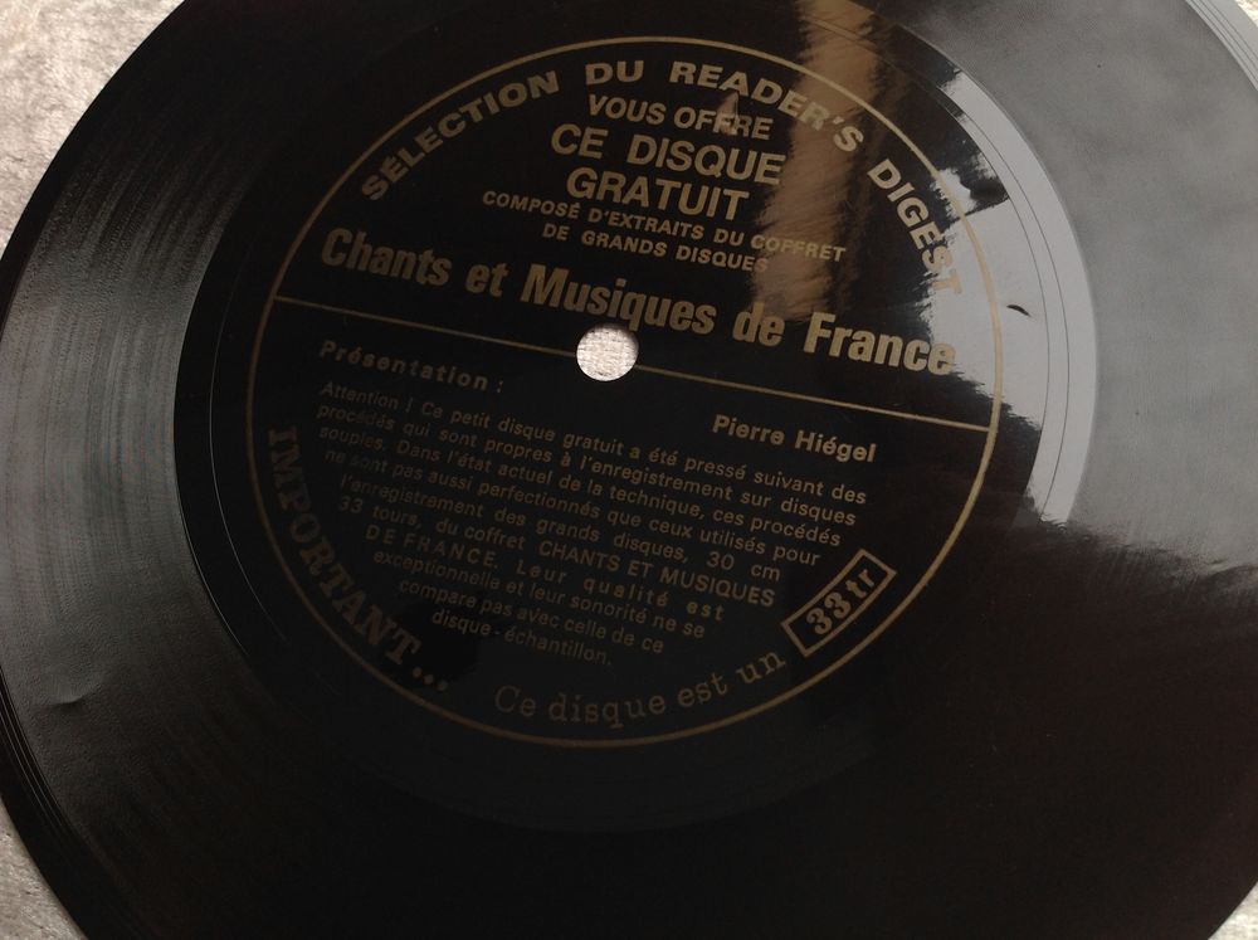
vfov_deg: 40.6
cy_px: 470
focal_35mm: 35
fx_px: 1270
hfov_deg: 52.7
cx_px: 629
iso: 50
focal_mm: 4.28
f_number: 2.4
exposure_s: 1/150
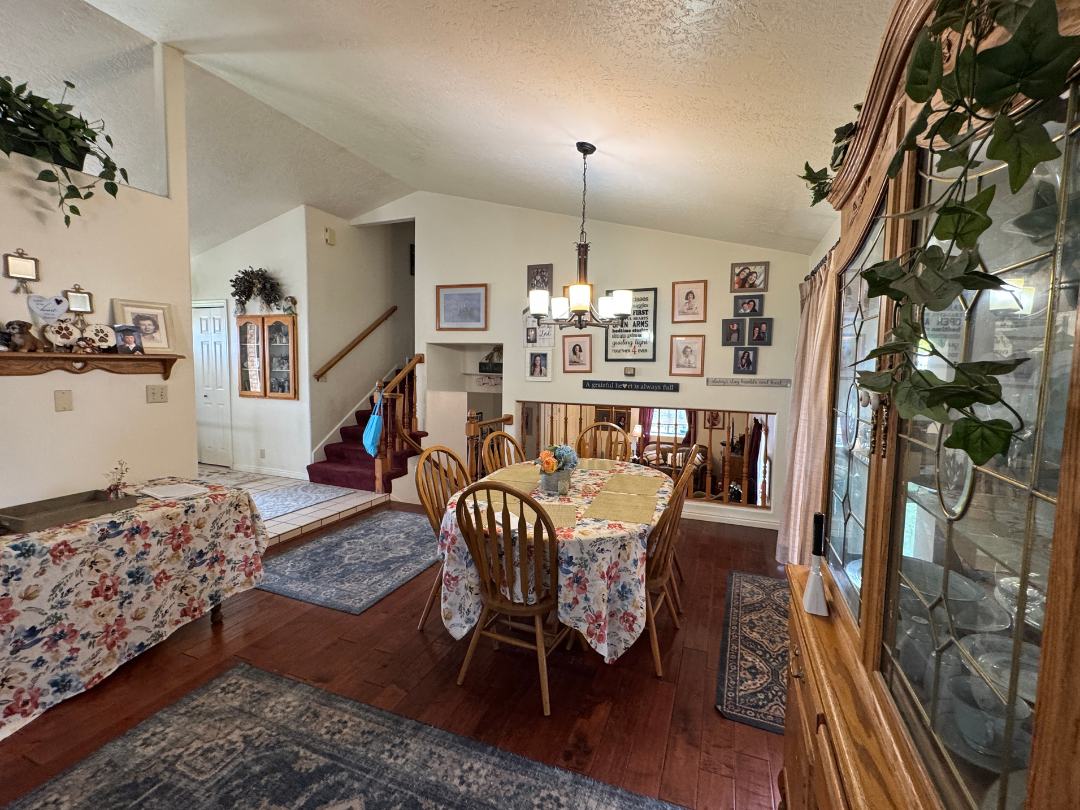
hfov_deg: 98.1
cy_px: 398
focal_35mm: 15
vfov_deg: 81.8
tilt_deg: -5.0
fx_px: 468
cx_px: 561
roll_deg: -1.9
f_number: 2.2
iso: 250
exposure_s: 1/60
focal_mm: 2.22
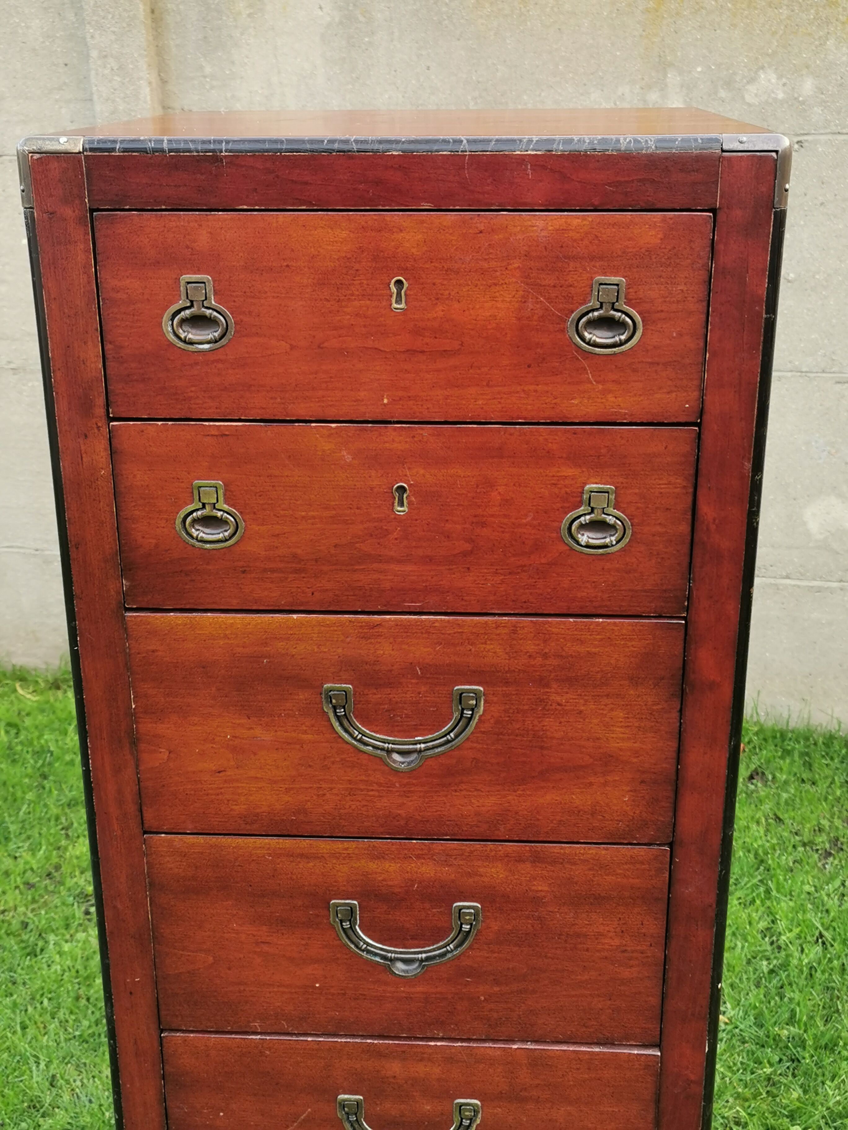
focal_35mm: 42
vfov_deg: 44.8
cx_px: 424
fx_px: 1372
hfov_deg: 34.3
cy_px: 565
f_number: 1.6
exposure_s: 1/100
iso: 64
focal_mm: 5.56
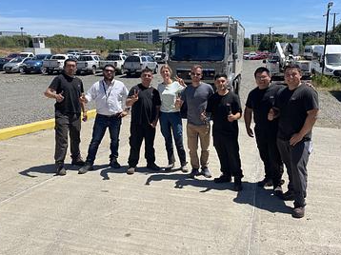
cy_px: 107
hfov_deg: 58.2
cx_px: 189
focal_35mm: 31
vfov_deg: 45.2
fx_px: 305
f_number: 1.6
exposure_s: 1/3509
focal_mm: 4.2
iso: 32
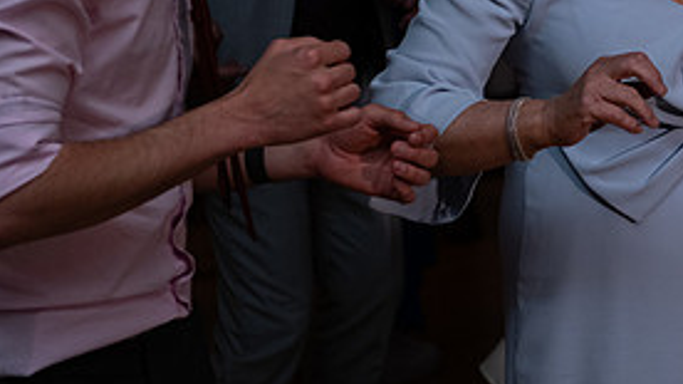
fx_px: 2390
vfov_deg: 9.1
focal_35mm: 132
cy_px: -58
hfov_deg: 16.0
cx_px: 653
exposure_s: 1/160
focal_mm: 60
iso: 640
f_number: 3.5
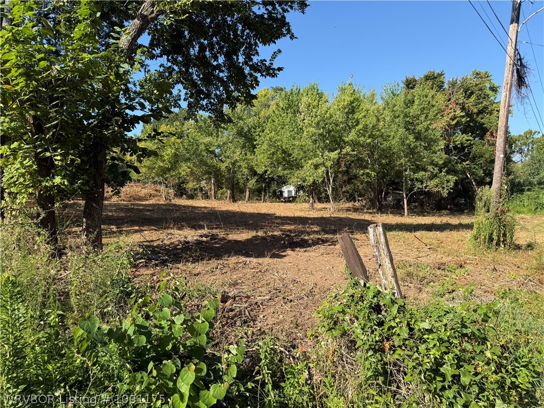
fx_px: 377
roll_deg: +2.6
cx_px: 272
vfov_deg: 56.8
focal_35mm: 24
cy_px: 204
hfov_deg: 71.6
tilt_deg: -1.6
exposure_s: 1/2232
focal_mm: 6.76
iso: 80
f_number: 1.78
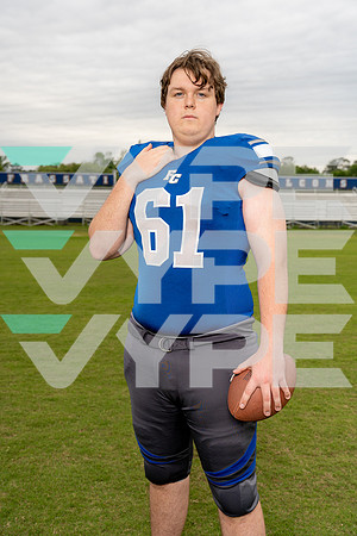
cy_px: 268
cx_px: 178
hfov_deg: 31.2
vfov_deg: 45.4
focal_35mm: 43
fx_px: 640
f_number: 5
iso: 200
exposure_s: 1/250
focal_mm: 43
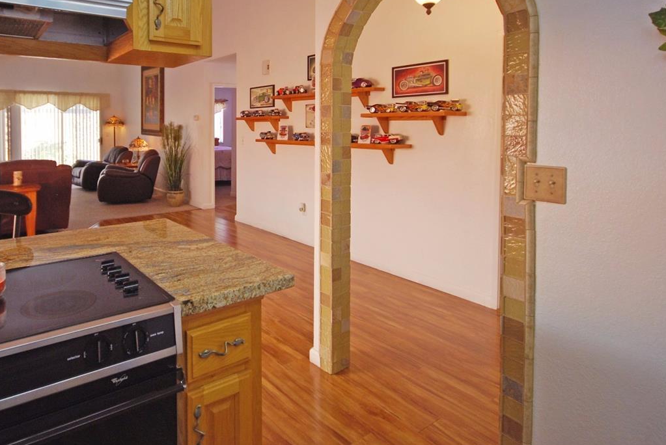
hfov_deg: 76.9
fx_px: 407
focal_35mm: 22
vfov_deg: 55.5
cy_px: 132
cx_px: 244
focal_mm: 10
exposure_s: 1/30
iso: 320
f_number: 4
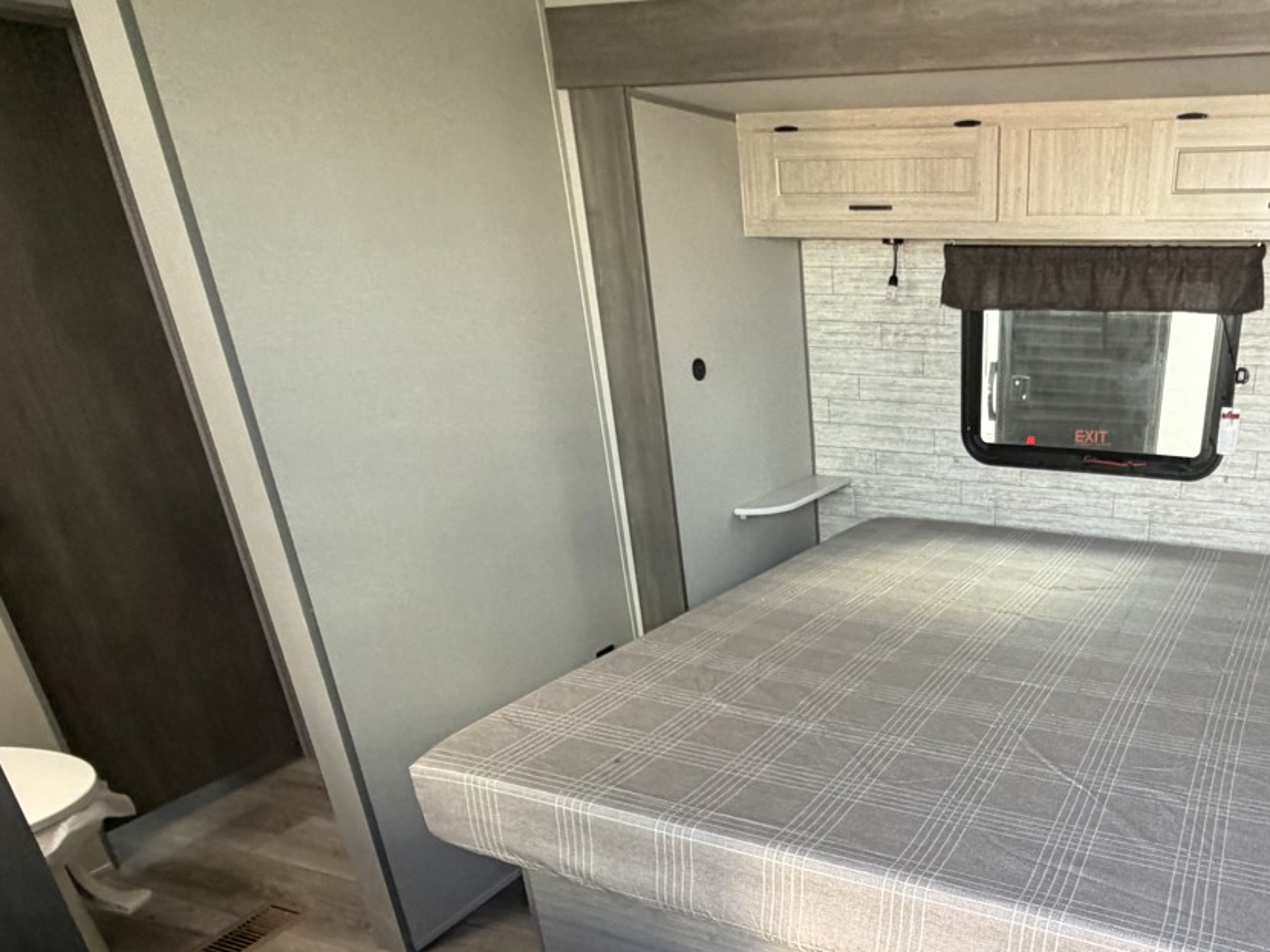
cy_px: 738
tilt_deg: -26.7
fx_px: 990
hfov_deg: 61.8
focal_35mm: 27
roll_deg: +1.1
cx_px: 944
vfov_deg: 48.9
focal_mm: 2.22
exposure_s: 1/121
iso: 250
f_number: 2.2
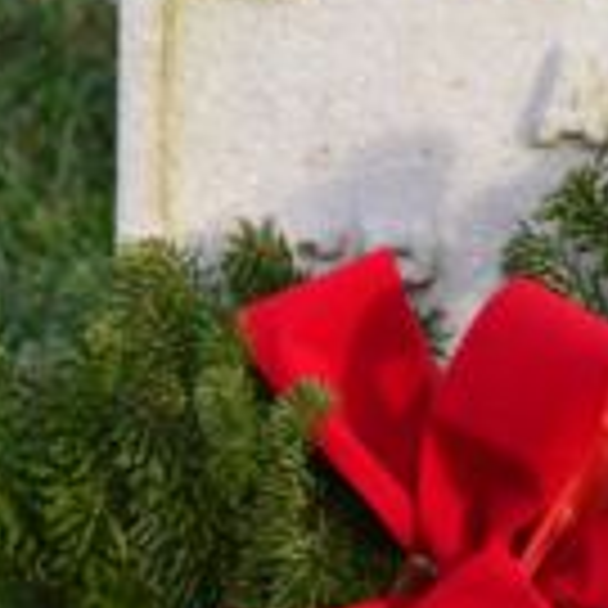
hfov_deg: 1.5
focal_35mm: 1203
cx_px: 761
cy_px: 92
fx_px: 23905
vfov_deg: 1.5
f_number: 11
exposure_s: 1/60
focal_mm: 200
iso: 200
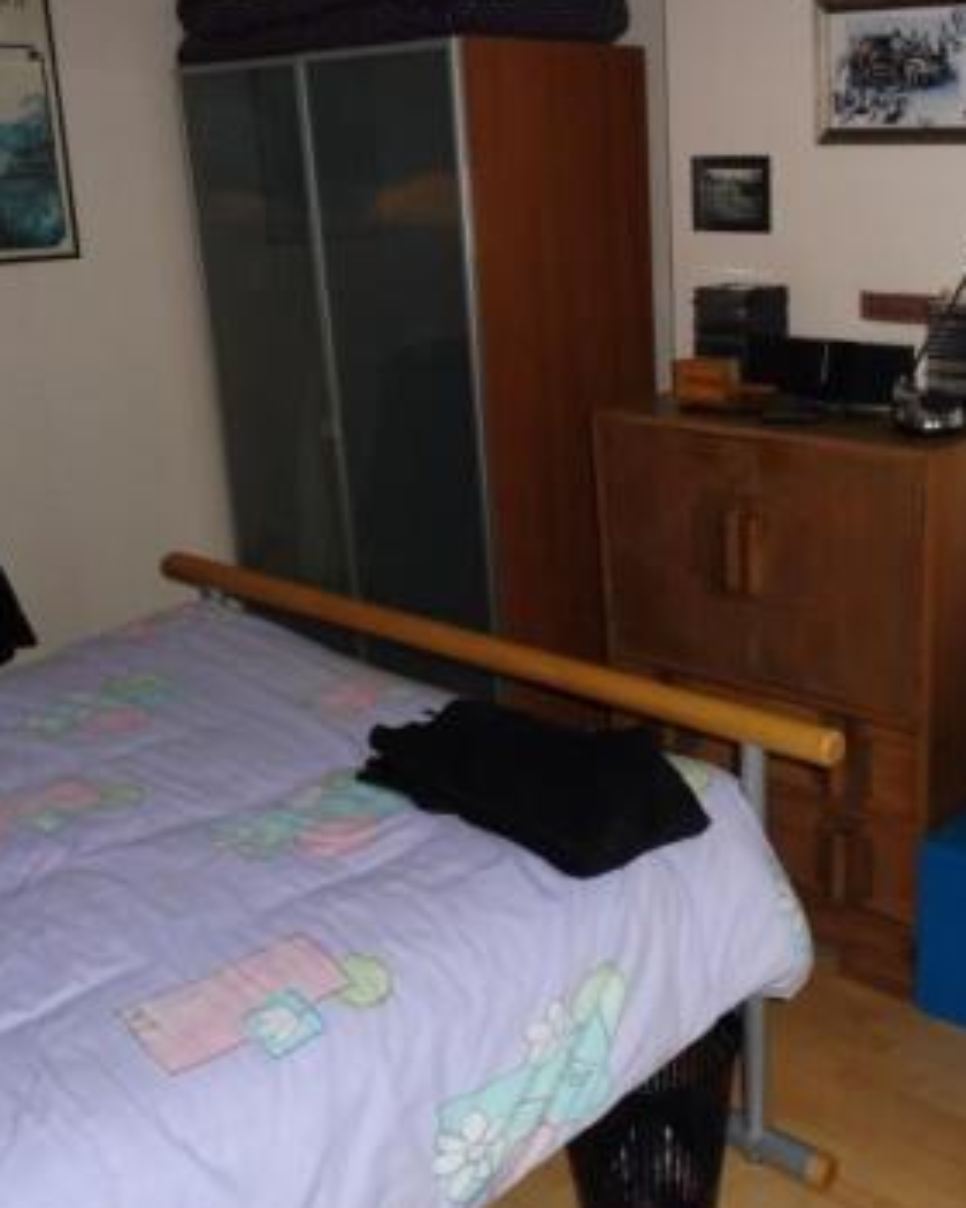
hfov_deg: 37.3
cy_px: 685
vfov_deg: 46.7
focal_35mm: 39
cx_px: 719
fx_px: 1394
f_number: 3.3
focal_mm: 4.3
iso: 200
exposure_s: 1/60
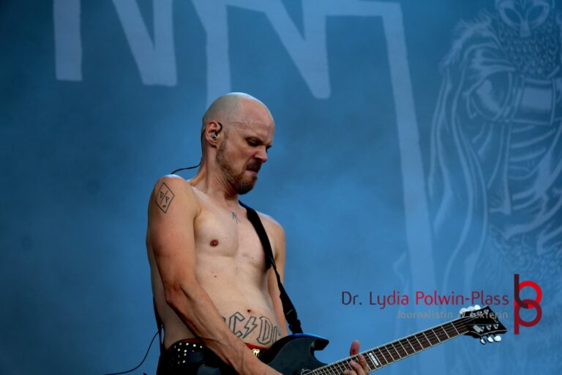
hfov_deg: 14.0
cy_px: 188
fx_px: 2295
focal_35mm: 147
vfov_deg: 9.3
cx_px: 281
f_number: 5.6
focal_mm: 98
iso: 200
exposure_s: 1/160
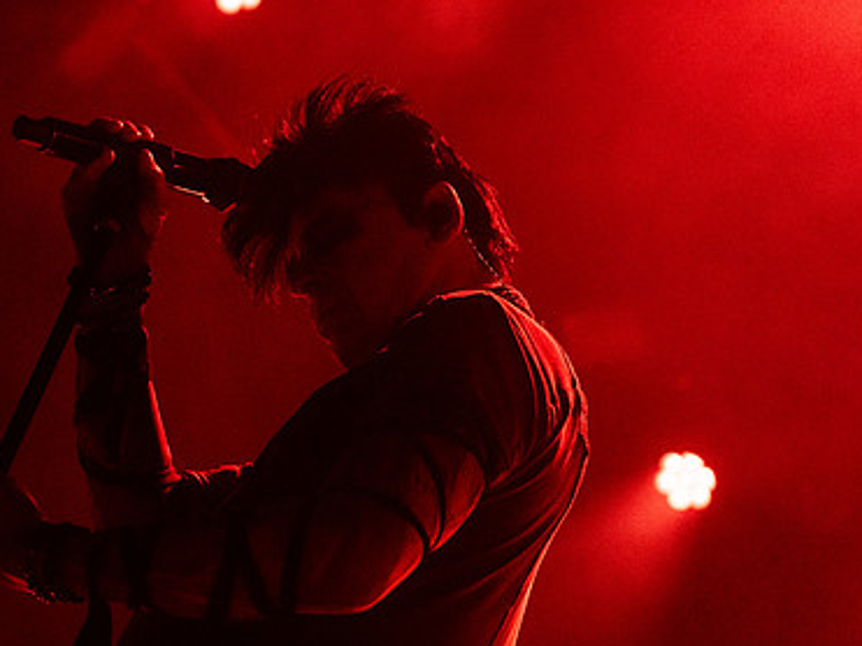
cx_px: 331
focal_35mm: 97
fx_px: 2415
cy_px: 343
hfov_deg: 20.2
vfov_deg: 15.2
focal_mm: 56
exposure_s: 1/200
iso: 2500
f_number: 3.5
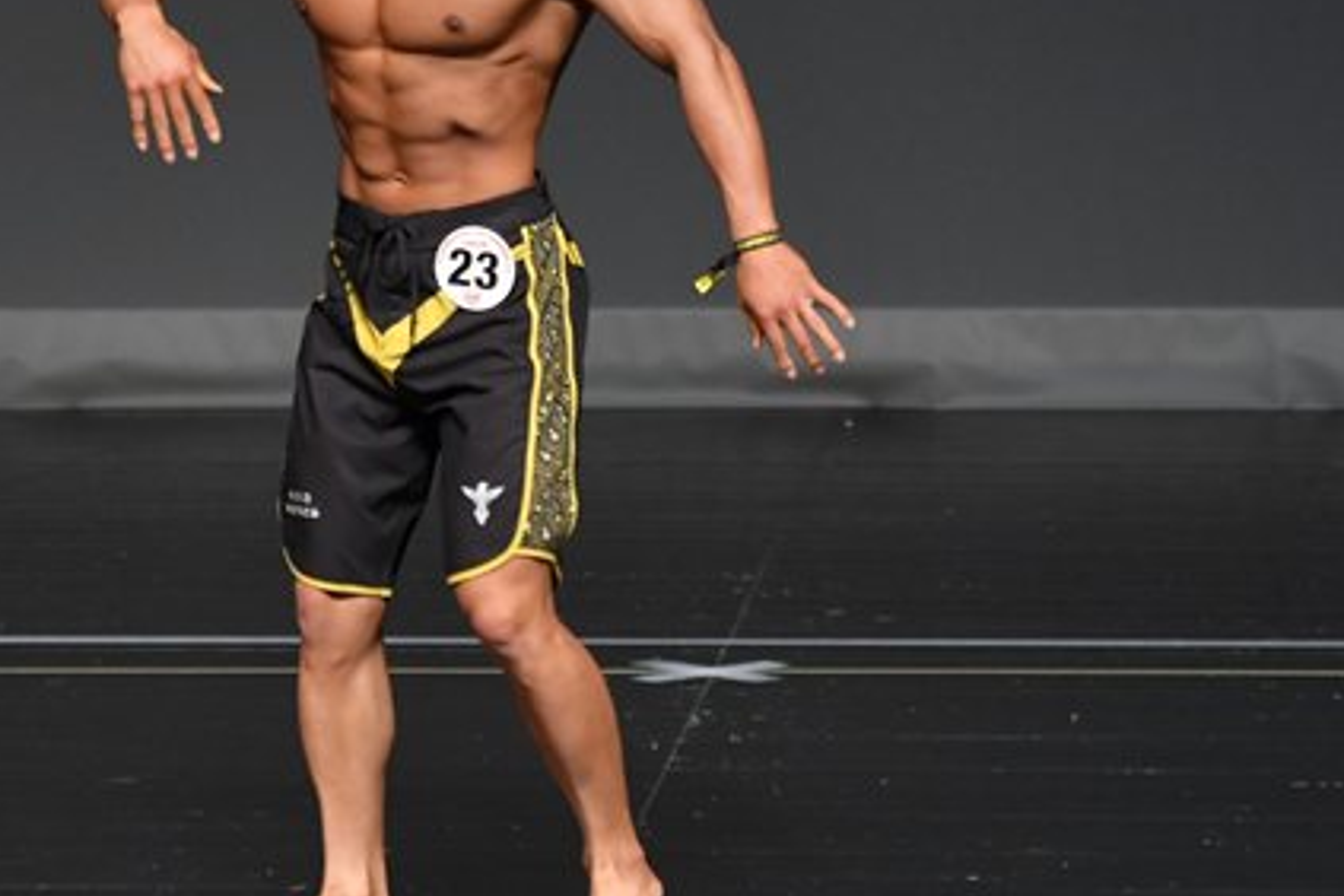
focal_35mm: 632
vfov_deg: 2.2
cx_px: 596
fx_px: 23593
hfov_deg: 3.3
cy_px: 273
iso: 2000
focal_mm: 230
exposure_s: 1/400
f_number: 5.6
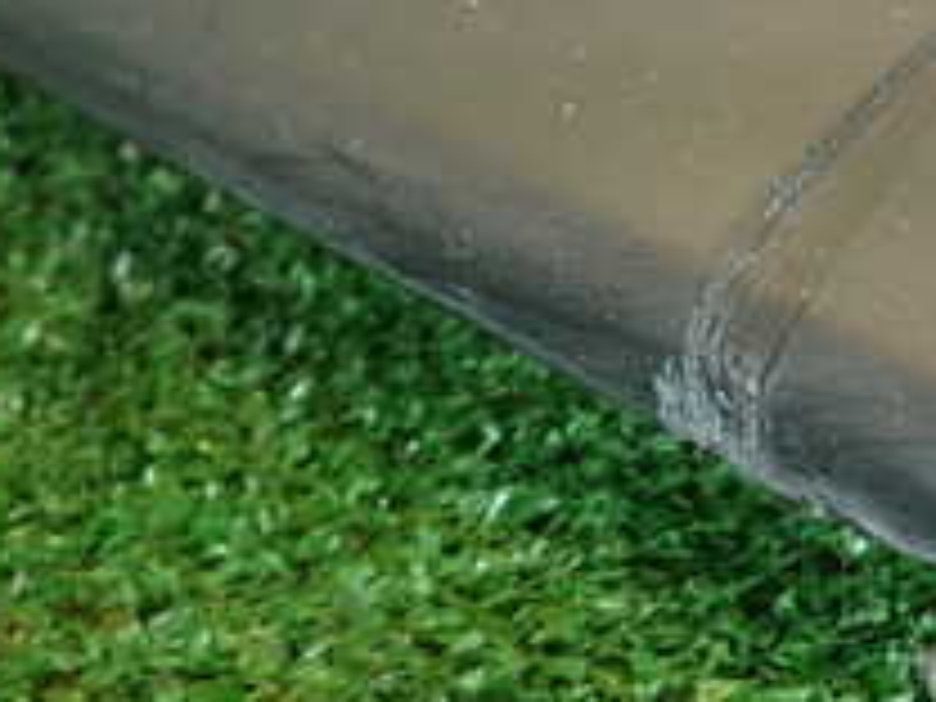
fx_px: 1947
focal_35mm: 72
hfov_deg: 26.4
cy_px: 216
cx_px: 783
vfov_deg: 20.3
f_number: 2
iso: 200
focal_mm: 4.5
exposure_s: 1/40
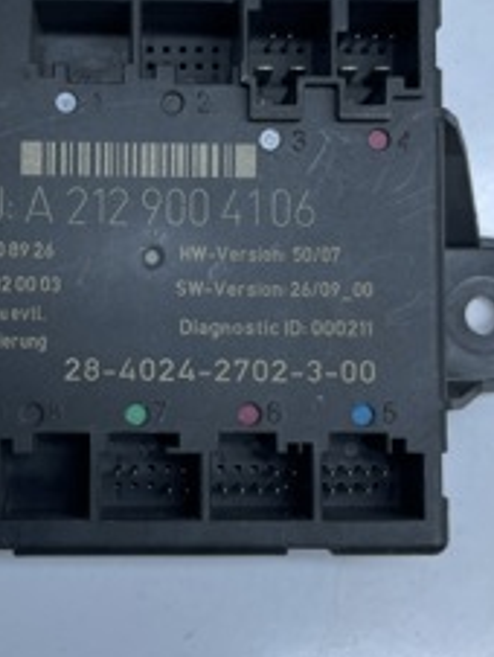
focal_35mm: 53
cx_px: 148
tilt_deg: -87.1
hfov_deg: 27.3
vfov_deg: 36.1
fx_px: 1007
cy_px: 302
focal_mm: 5.1
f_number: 1.6
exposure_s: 1/908
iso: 32
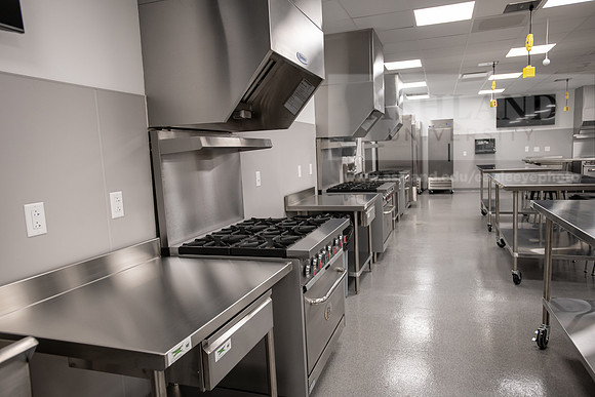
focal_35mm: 25
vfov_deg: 51.3
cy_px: 198
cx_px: 298
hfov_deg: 71.5
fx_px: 413
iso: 800
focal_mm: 25
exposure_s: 1/160
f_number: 4
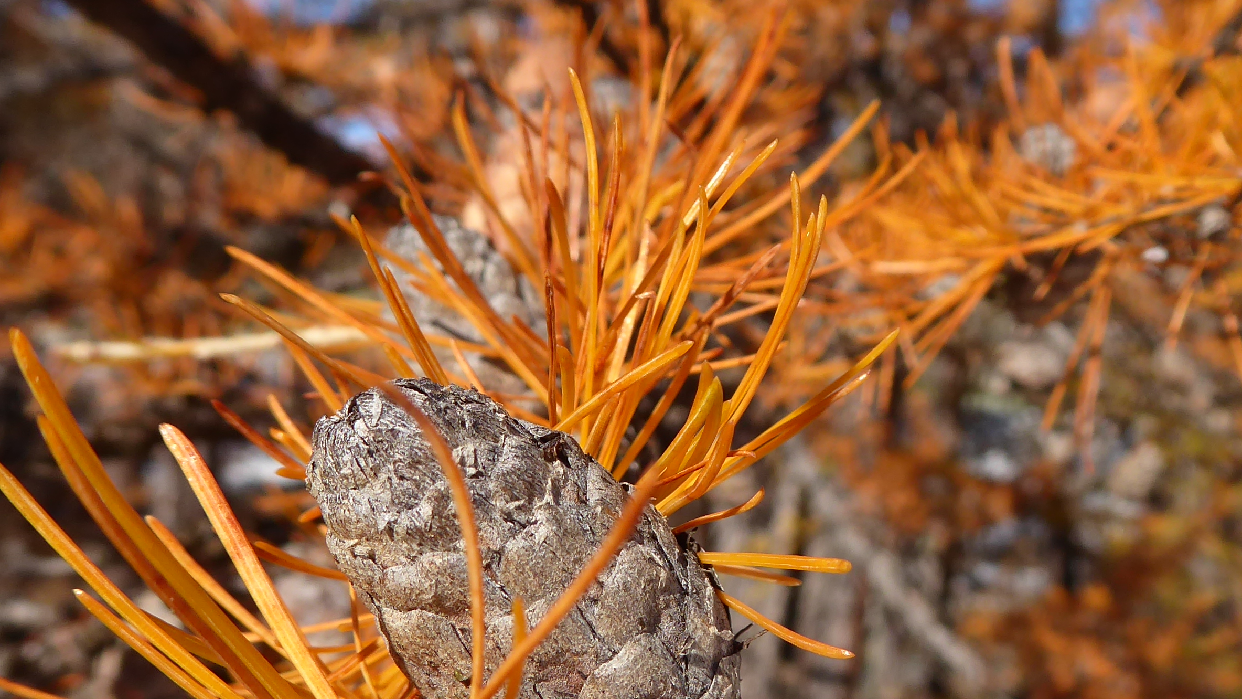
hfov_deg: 44.5
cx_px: 682
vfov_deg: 25.9
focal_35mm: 46
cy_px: 404
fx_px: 1515
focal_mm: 4.3
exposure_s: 1/640
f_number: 3.3
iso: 80
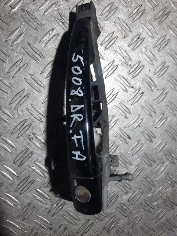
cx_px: 88
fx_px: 170
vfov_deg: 69.4
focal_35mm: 25
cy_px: 118
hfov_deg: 54.9
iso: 160
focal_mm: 4.6
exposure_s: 1/50
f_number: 2
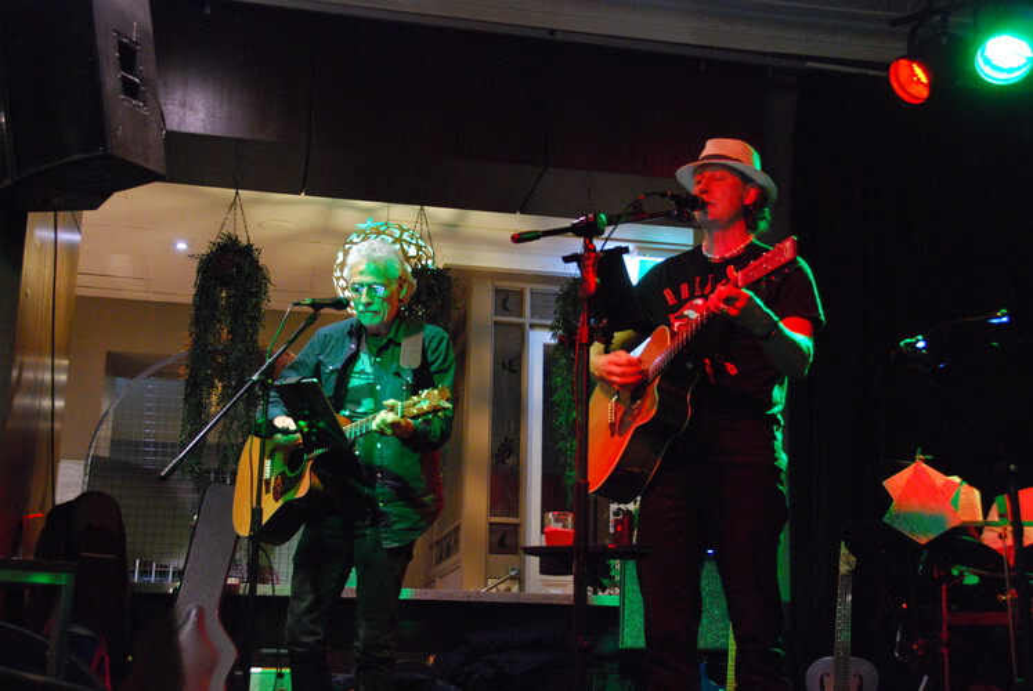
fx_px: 1379
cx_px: 516
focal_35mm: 48
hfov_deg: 41.1
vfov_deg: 28.1
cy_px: 346
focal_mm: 32
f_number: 4.2
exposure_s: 1/13
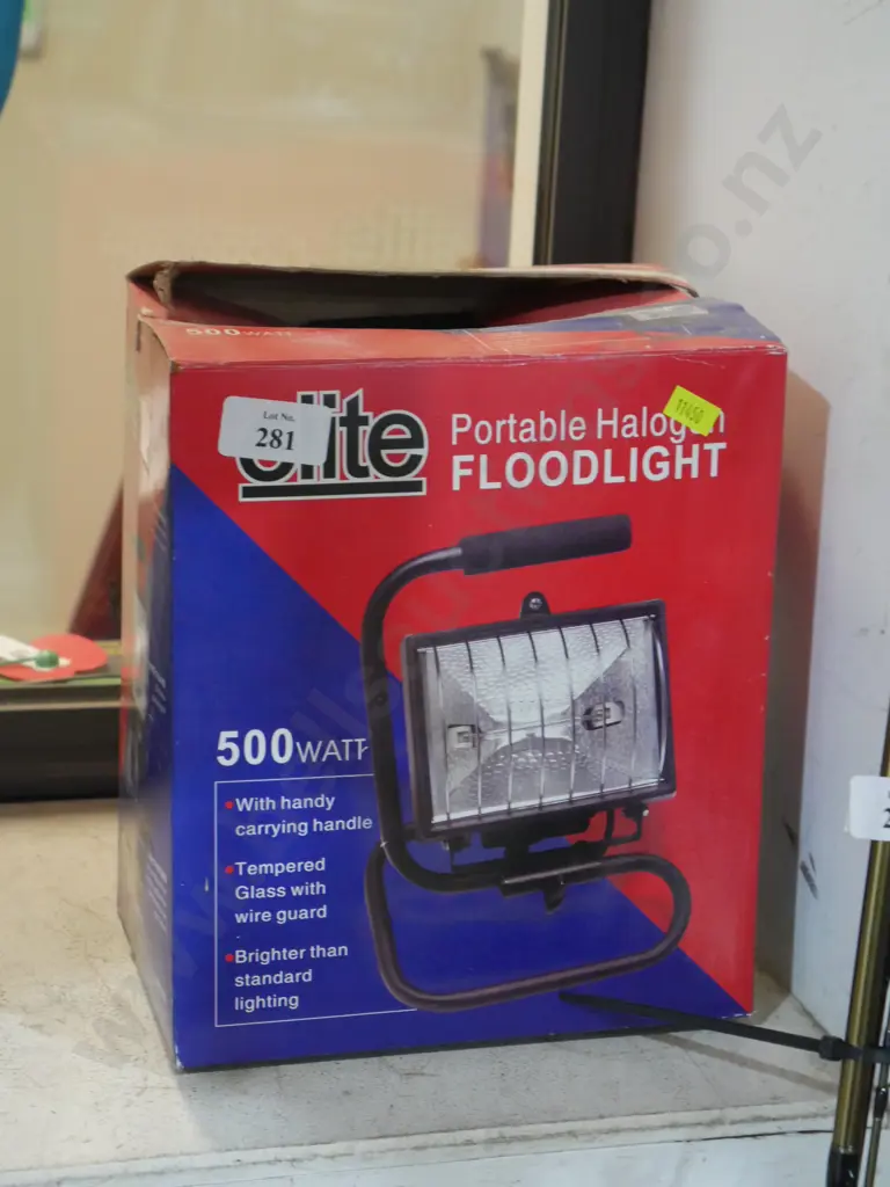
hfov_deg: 17.6
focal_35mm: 84
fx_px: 2880
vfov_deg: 23.3
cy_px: 594
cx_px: 445
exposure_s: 1/60
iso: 3200
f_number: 5.6
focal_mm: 42
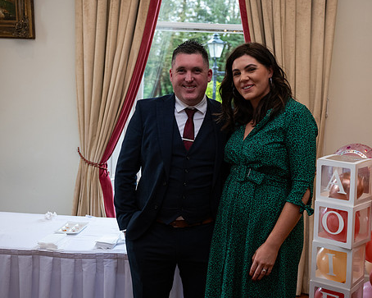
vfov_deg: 31.4
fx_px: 528
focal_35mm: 48
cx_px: 211
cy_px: 155
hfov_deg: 38.7
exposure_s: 1/160
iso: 800
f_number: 3.5
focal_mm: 40
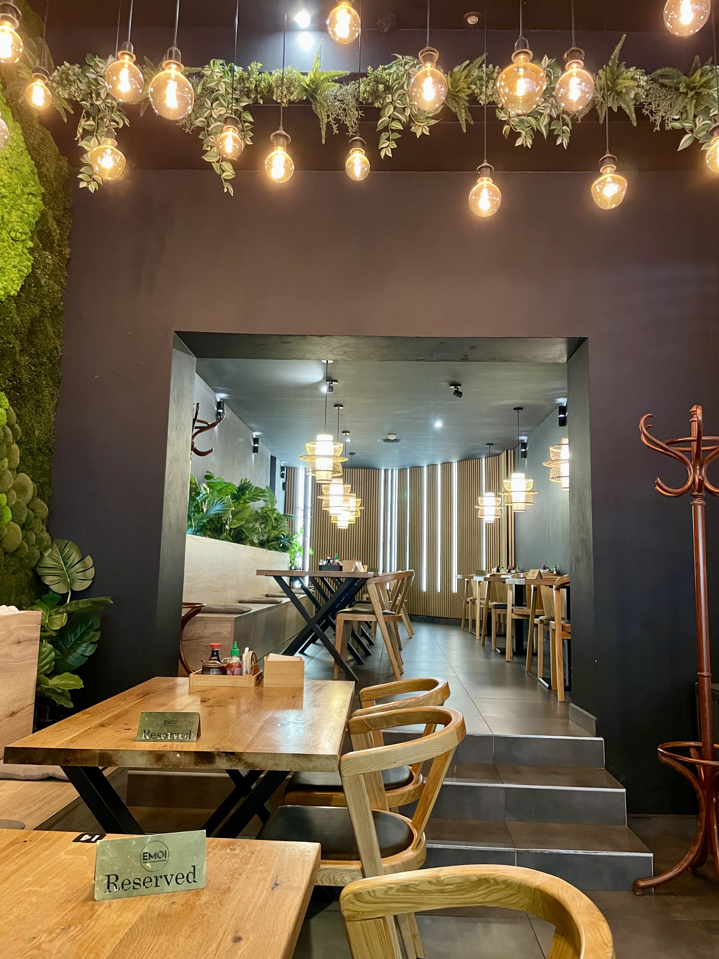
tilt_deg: +8.0
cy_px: 480
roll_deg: -1.3
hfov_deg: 53.1
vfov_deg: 67.3
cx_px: 360
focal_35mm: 26
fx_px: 720
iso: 500
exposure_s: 1/50
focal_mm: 4.2
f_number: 1.6
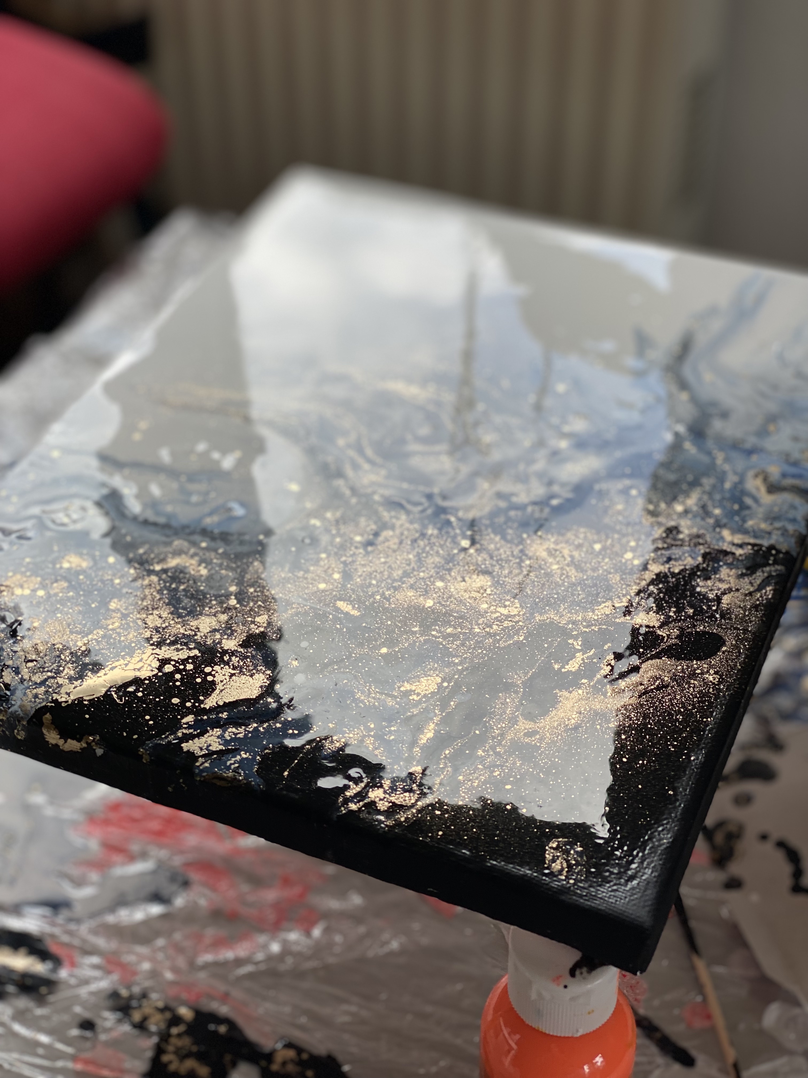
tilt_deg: -39.3
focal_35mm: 52
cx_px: 404
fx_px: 1618
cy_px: 539
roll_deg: +0.8
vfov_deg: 36.8
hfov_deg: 28.0
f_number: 2
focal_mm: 6
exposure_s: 1/172
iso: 20
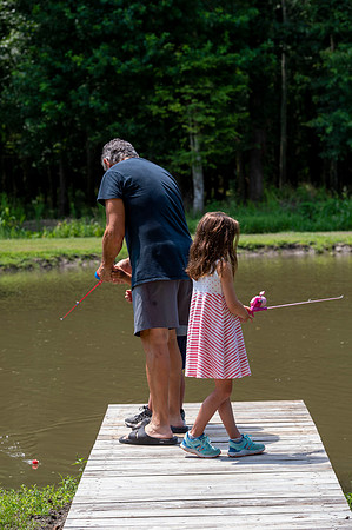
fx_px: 1646
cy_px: 265
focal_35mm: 112
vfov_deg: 18.3
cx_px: 176
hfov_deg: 12.2
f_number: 8
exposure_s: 1/250
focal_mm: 112
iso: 400
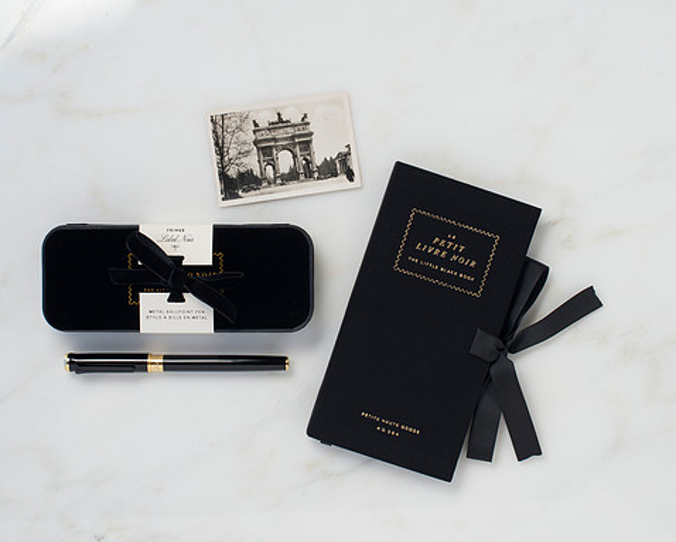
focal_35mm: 64
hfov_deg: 29.5
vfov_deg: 23.9
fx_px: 1281
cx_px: 314
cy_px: 240
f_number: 11
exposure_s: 1/80
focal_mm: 50
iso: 250
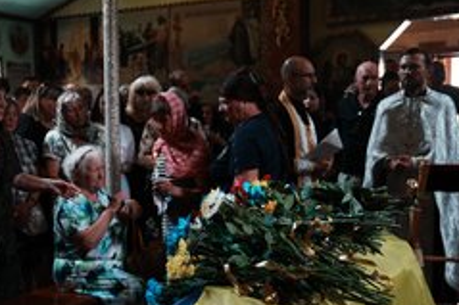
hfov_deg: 34.5
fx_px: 726
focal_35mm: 57
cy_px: 185
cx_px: 127
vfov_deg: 23.7
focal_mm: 34
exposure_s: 1/60
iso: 800
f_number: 2.8
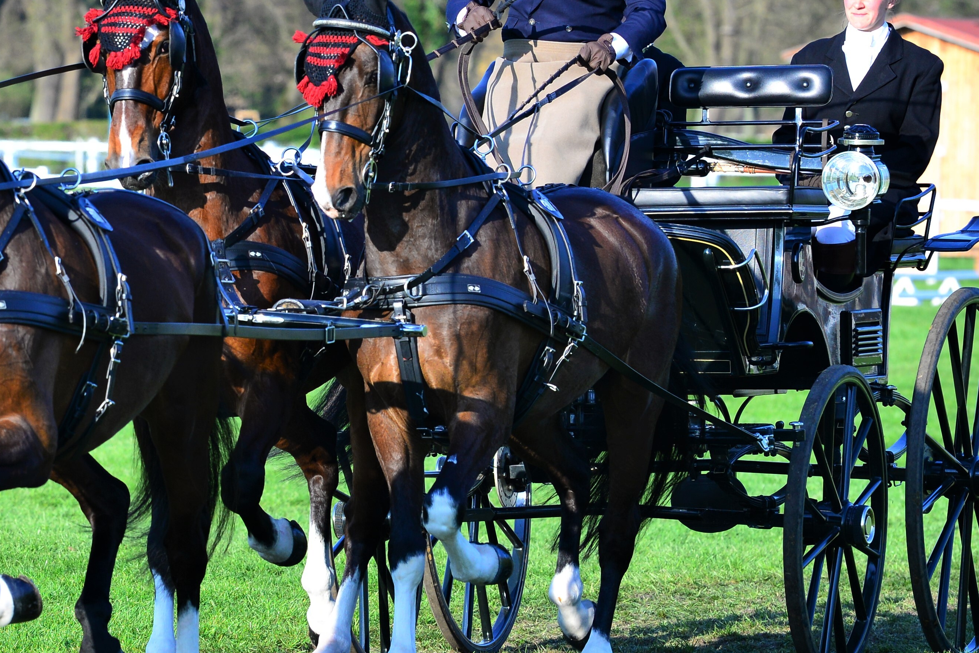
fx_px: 12323
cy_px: 241
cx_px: 196
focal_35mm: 453
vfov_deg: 3.0
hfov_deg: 4.5
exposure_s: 1/800
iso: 500
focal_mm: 200
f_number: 6.3
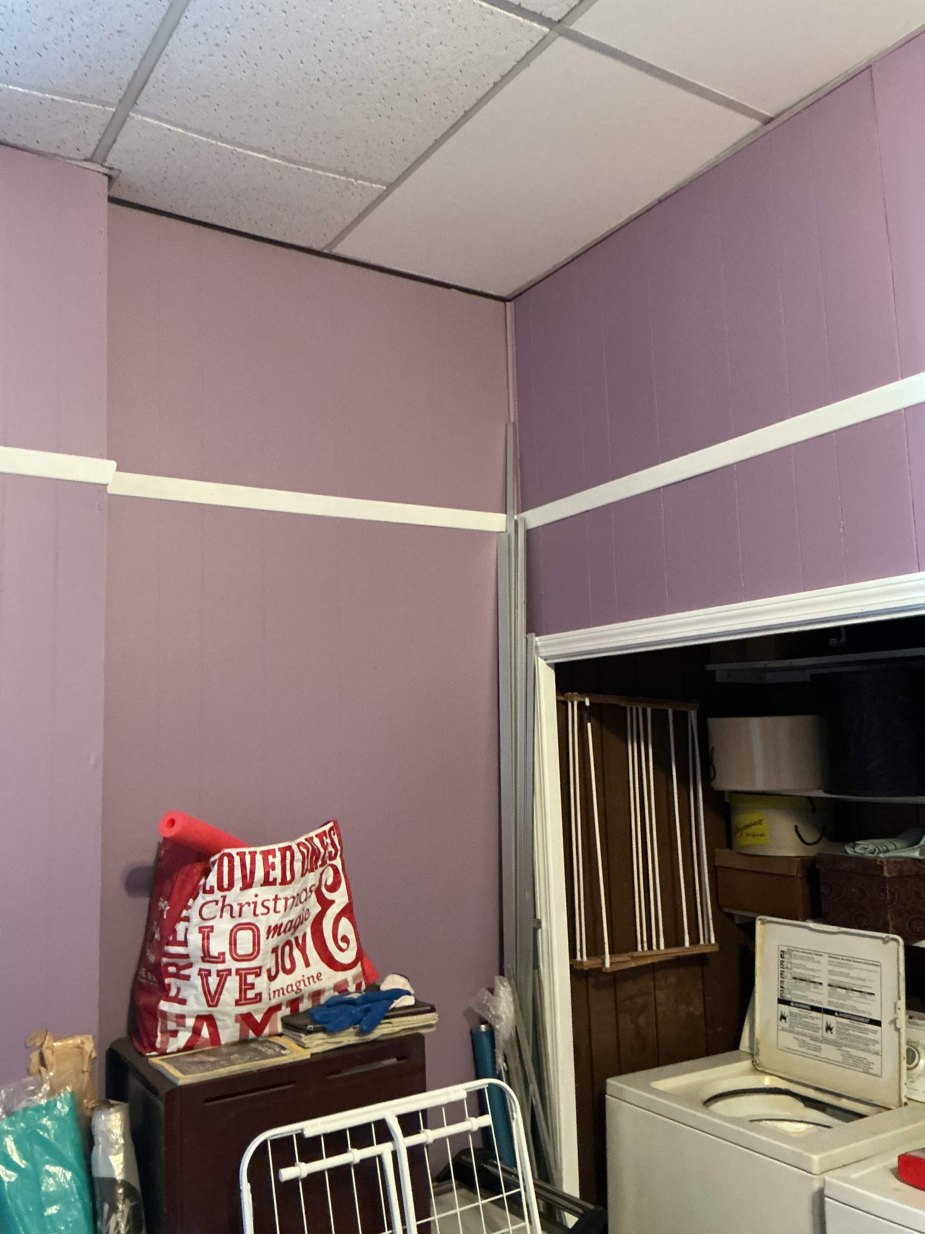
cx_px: 462
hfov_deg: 48.2
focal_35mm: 29
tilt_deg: +6.9
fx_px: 1033
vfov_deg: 61.7
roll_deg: +2.2
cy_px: 617
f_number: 1.8
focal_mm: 3
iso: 320
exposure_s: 1/30
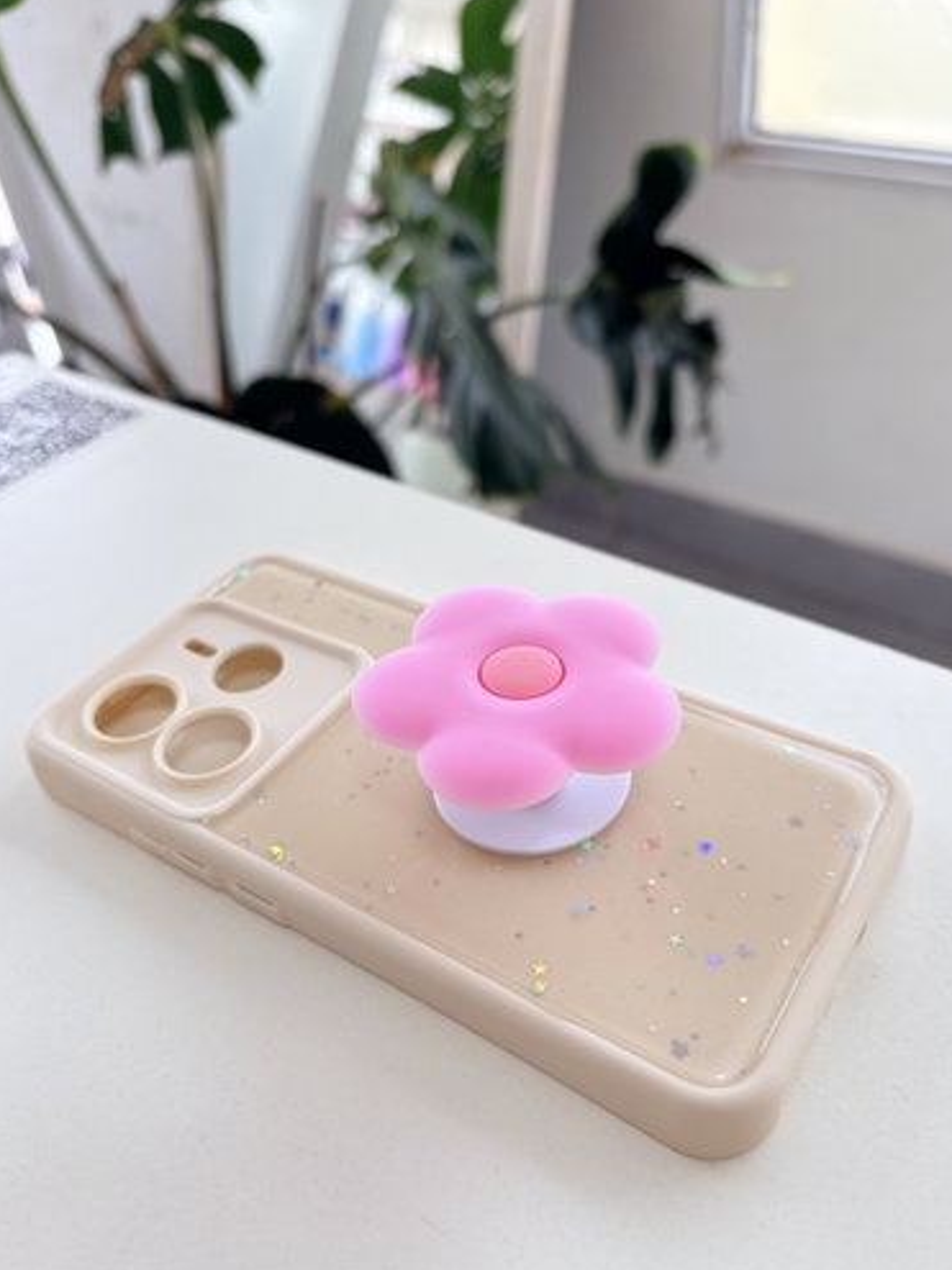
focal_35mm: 28
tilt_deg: -38.7
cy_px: 653
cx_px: 503
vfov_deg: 63.4
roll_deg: +6.0
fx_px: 1027
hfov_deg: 49.7
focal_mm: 5.96
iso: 40
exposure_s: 1/121
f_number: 1.6
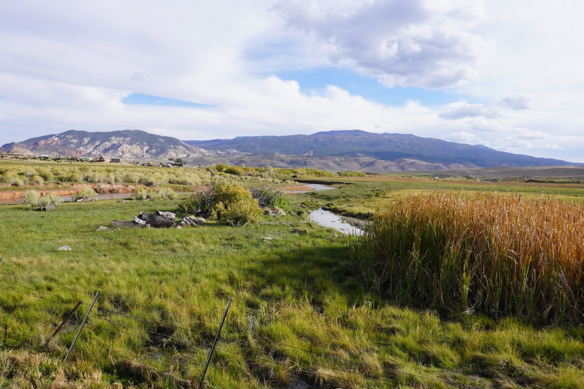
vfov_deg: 46.4
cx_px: 307
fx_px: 454
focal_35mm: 28
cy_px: 203
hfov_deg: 65.4
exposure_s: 1/125
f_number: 9
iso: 100
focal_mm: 16
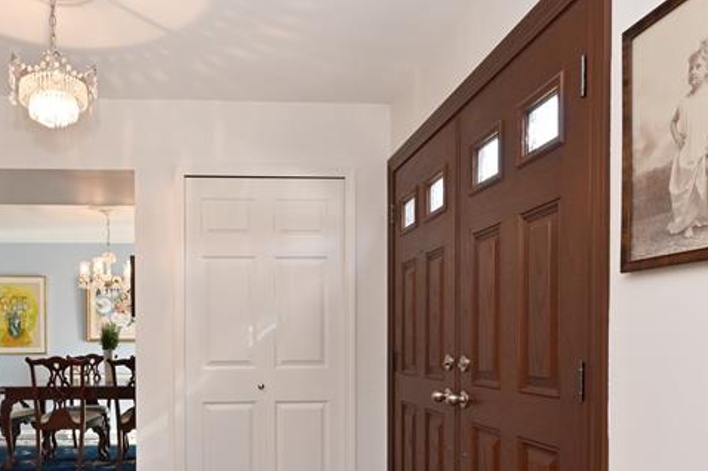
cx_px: 240
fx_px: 590
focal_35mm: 30
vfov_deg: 42.2
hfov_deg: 60.6
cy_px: 353
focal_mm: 14
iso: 800
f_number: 10
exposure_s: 1/60
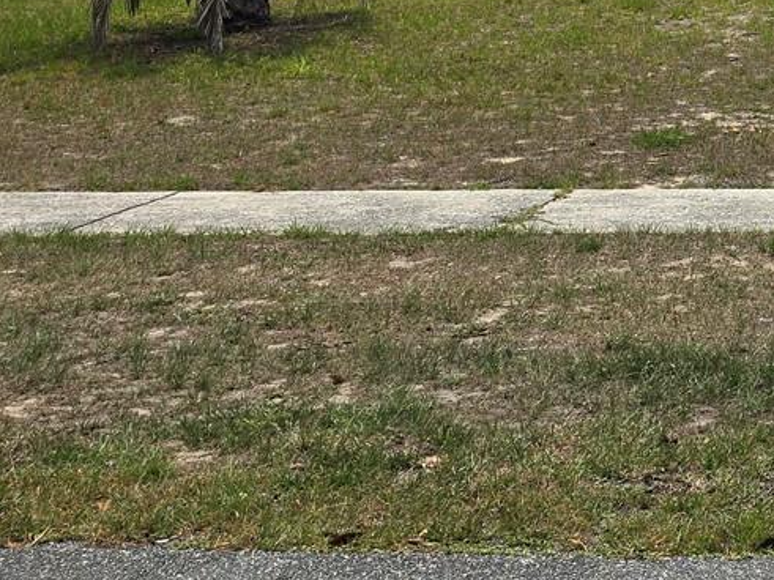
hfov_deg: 22.2
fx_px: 1677
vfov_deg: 18.0
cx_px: 1108
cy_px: -233
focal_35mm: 75
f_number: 1.7
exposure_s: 1/1365
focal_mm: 6.3
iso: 12
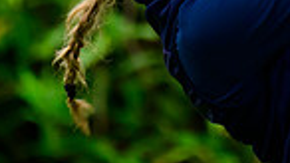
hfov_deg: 1.3
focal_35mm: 1660
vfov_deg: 0.7
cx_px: 310
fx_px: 12760
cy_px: -208
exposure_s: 1/1250
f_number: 5.6
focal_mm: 400
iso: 2500
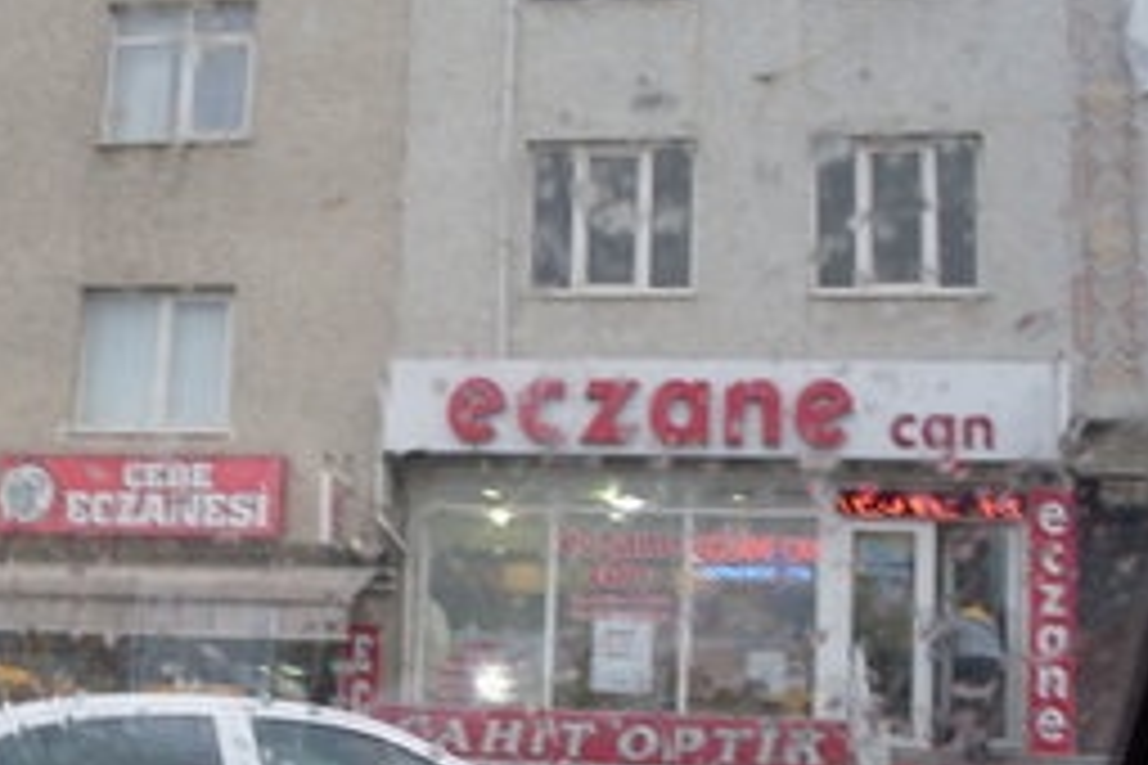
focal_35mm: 62
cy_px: 513
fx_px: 1977
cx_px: 410
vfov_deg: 21.8
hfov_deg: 32.2
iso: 80
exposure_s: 1/125
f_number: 2.8
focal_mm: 6.3
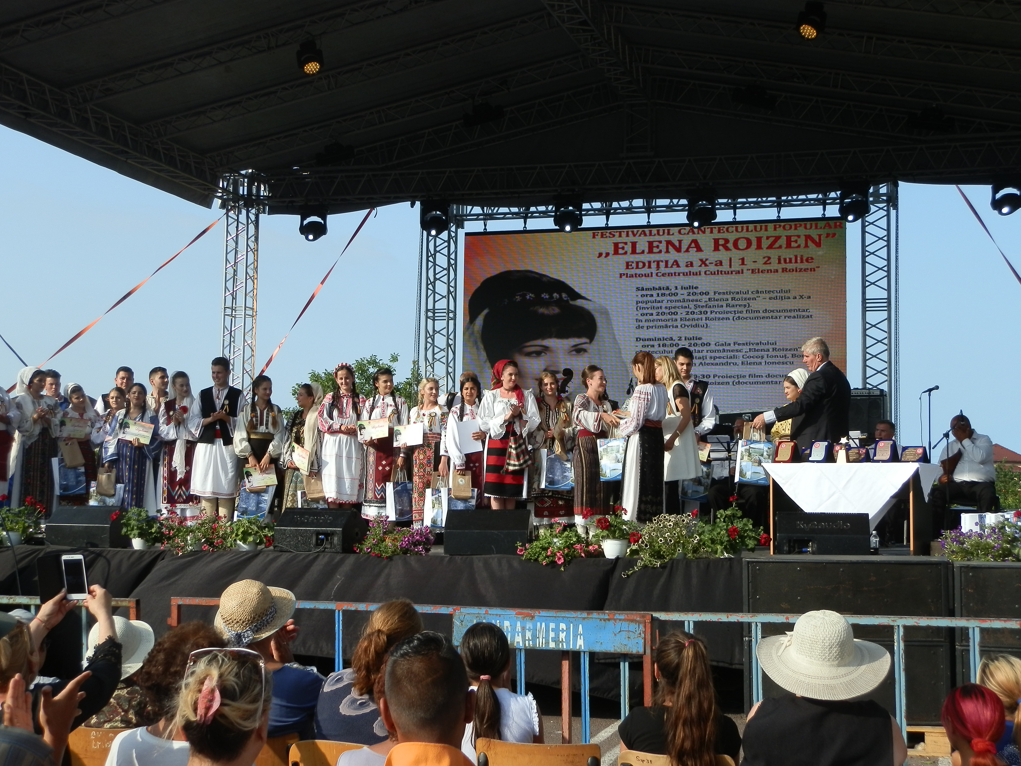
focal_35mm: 47
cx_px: 510
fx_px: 1386
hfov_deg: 40.4
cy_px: 383
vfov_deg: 30.9
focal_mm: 8.51
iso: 64
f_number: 3.5
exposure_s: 1/500
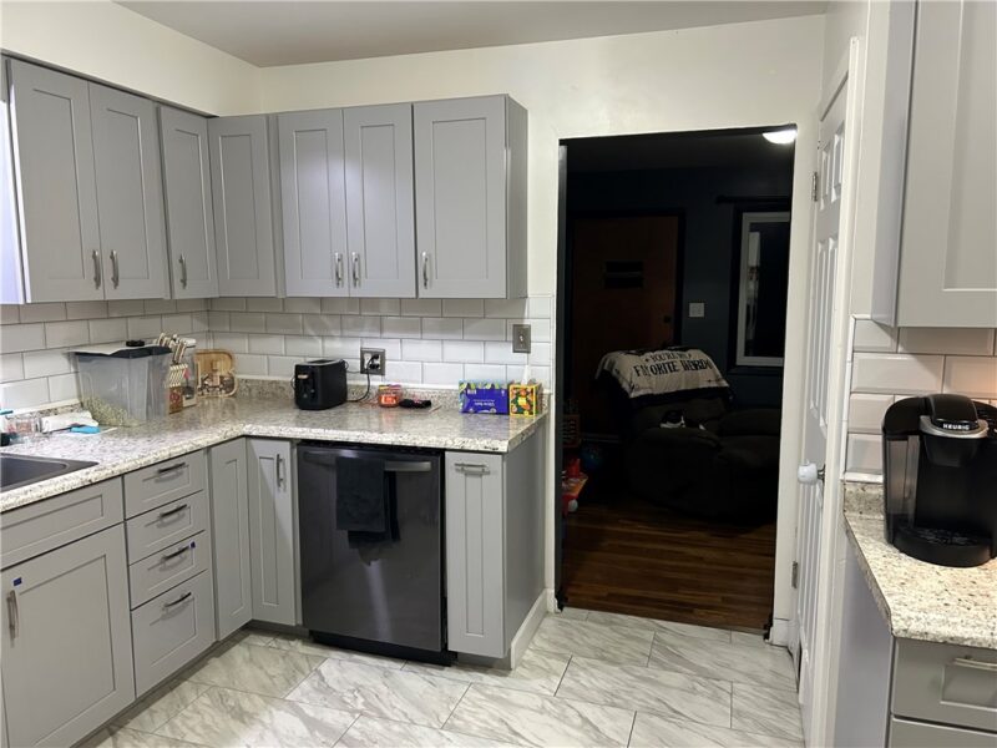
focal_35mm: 26
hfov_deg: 67.3
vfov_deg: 53.1
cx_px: 498
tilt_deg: -7.6
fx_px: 749
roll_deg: +0.0
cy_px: 374
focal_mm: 5.7
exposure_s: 1/60
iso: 320
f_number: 1.5
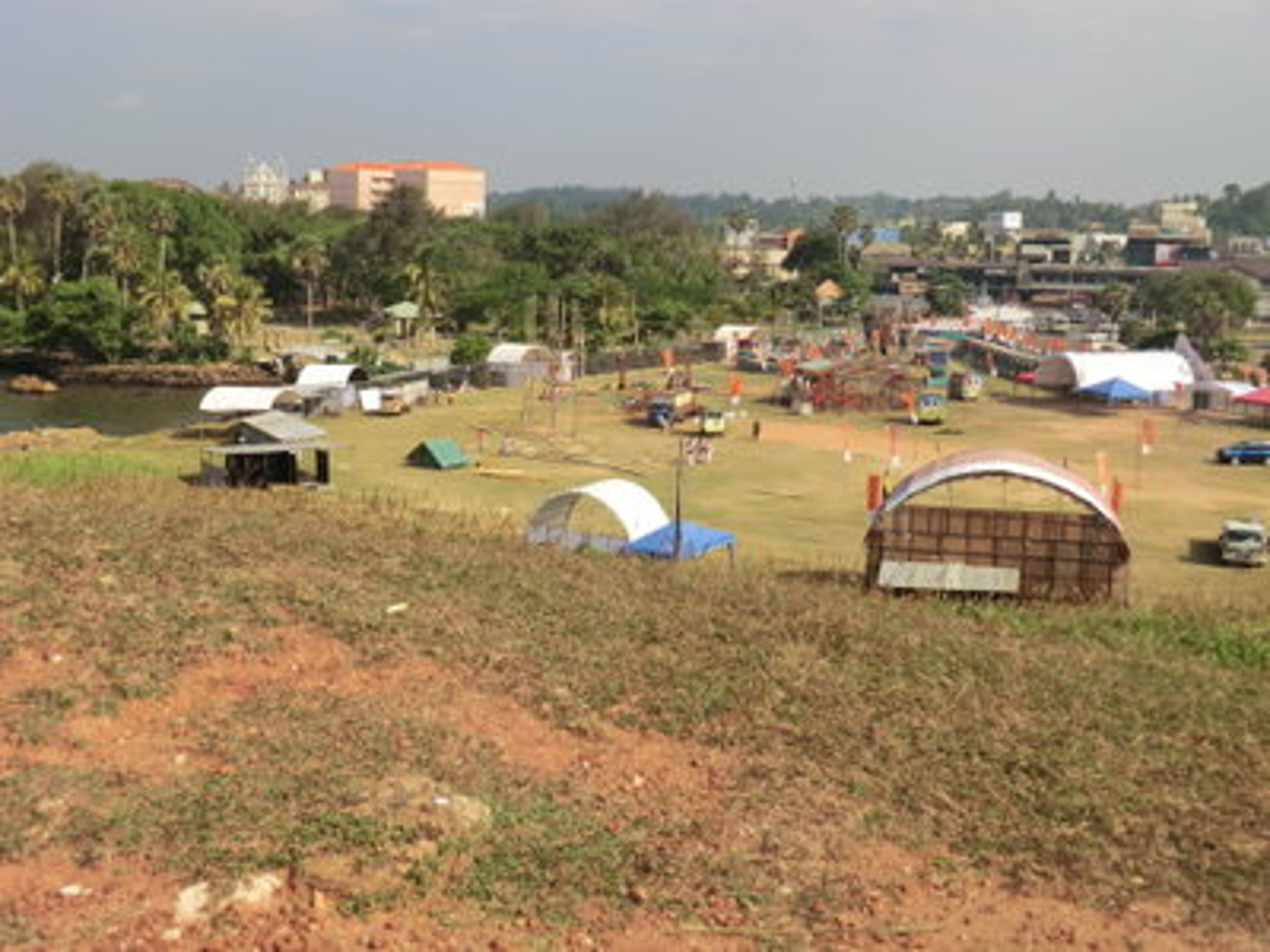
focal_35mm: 40
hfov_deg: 46.8
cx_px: 635
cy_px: 476
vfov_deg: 36.0
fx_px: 1468
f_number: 3.8
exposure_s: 1/800
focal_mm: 7.1
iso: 80
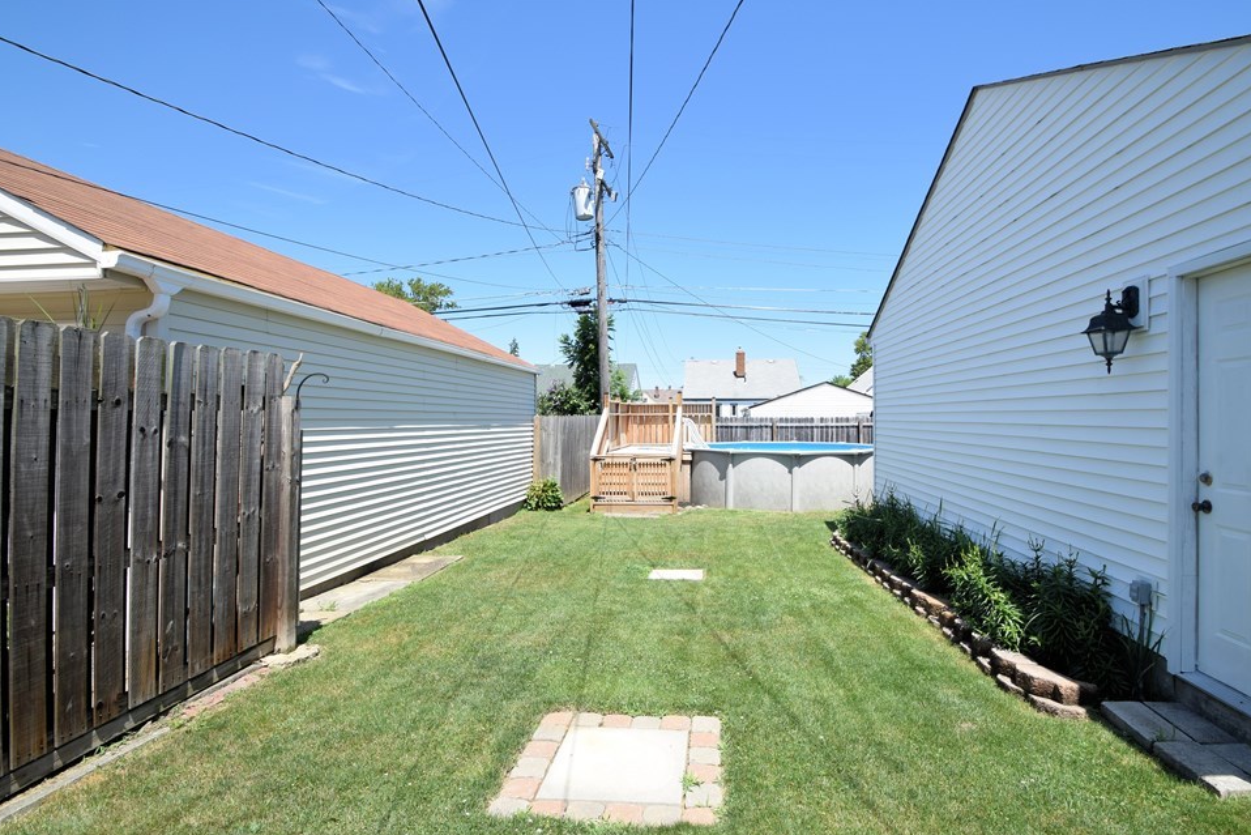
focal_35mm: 17
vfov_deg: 70.5
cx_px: 667
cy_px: 422
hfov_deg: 93.1
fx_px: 591
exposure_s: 1/320
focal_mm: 10
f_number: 9
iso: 200
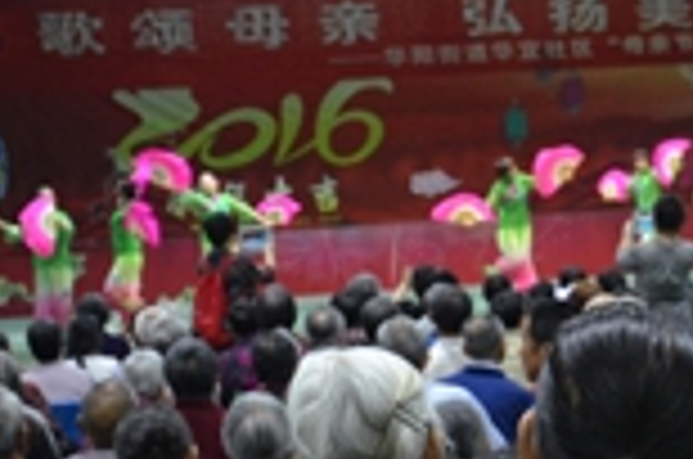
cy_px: 407
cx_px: 680
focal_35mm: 107
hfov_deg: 18.7
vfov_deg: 12.6
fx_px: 2055
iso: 1600
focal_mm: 22
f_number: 3.8
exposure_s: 1/50
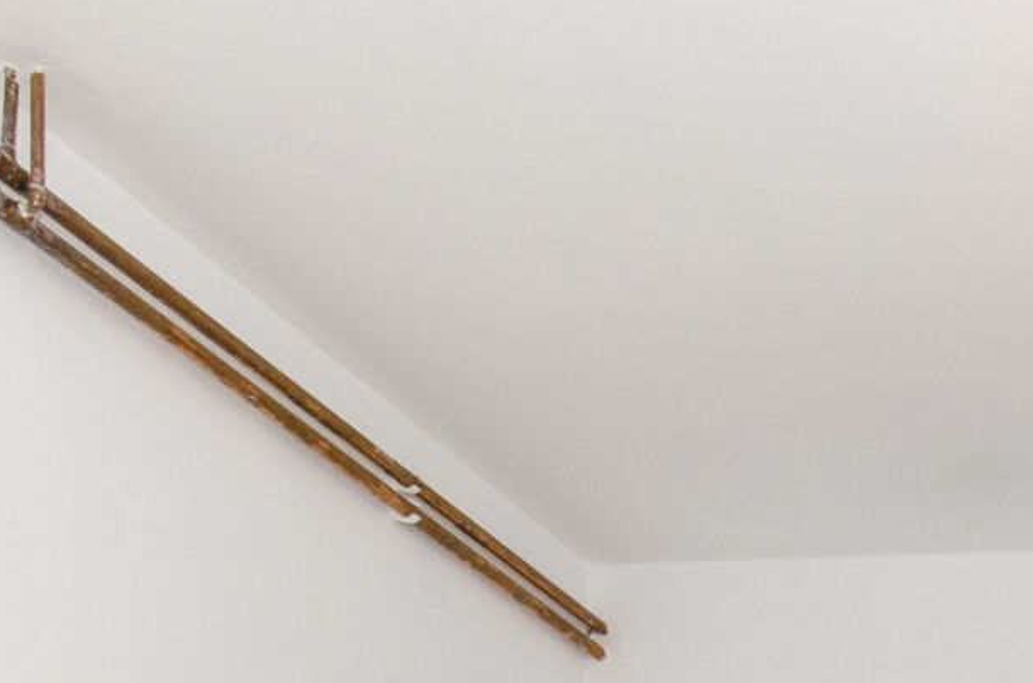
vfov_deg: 15.2
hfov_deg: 23.5
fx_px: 1975
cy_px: 1428
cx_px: 1540
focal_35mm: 69
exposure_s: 1/200
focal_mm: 10
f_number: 8
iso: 320
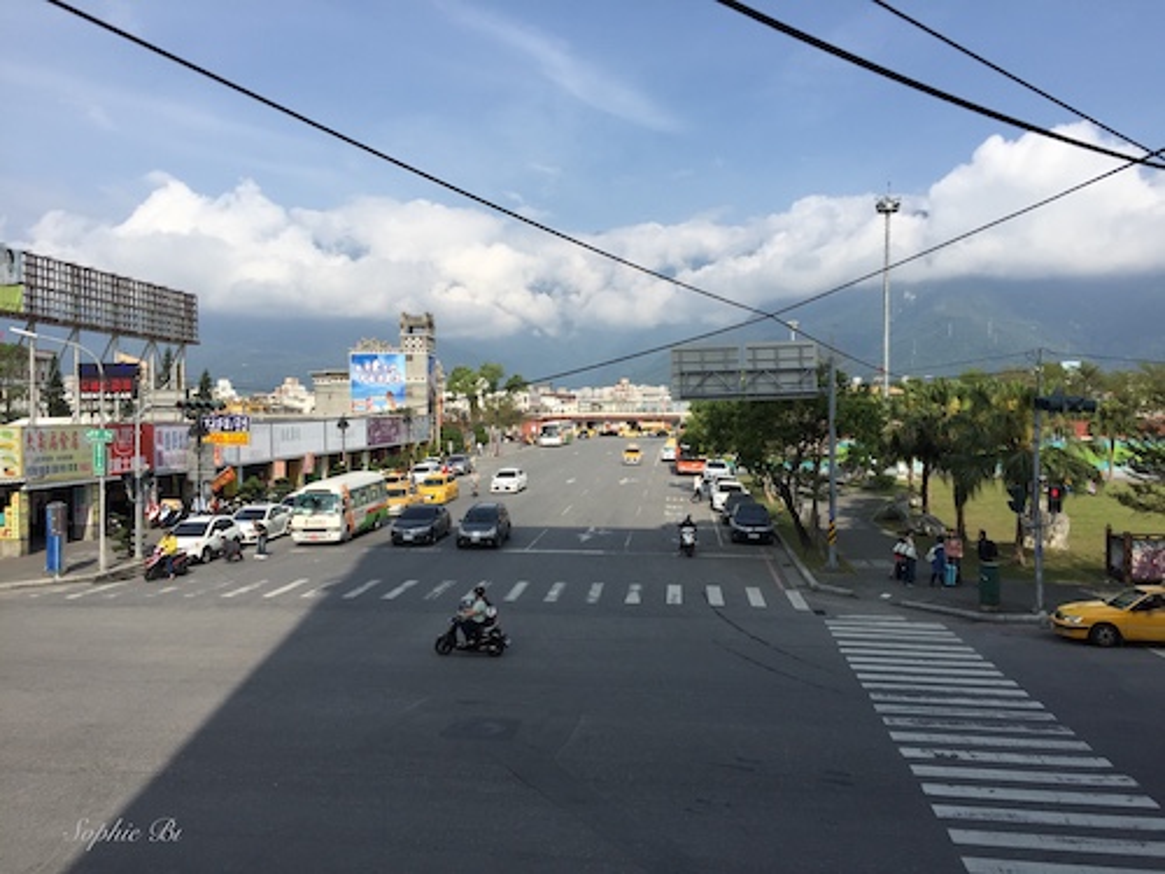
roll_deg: -0.5
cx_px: 582
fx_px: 976
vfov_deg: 48.2
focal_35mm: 29
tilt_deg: -1.0
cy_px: 437
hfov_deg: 61.7
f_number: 2.2
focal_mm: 4.15
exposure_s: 1/2083
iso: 32
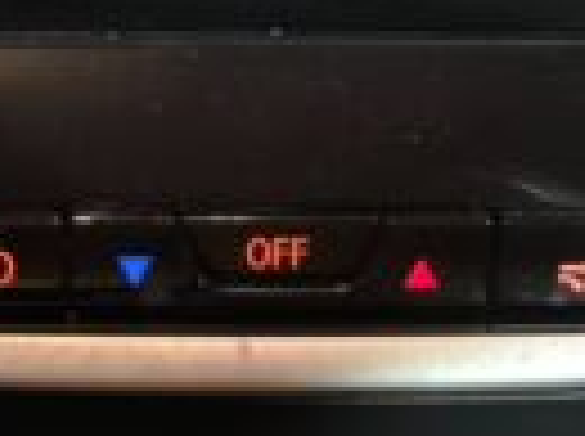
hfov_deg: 12.9
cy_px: -61
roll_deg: -1.3
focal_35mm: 153
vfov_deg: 9.6
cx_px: 189
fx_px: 2581
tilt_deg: -33.7
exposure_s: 1/15
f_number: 1.78
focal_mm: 6.76
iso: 2500
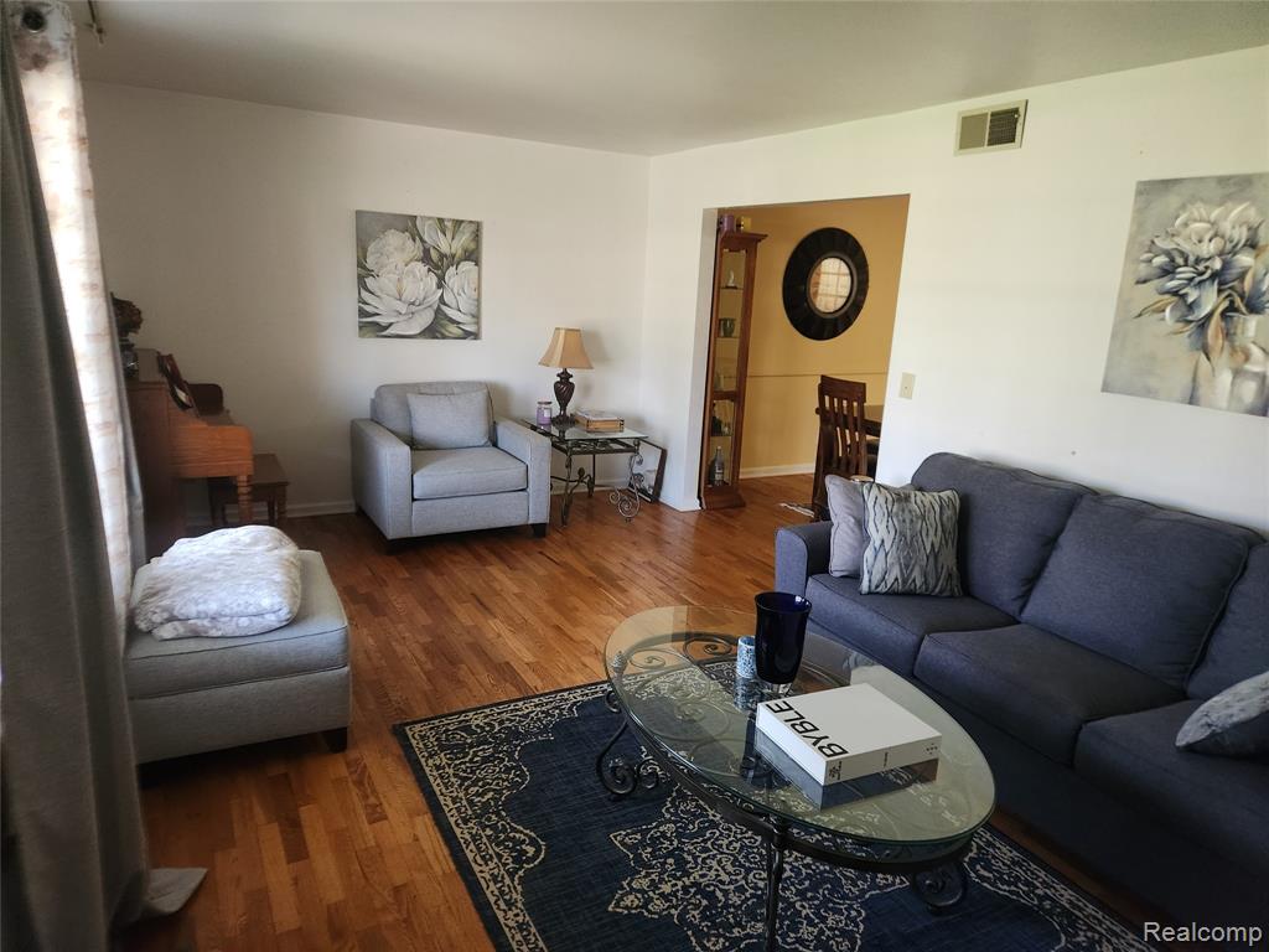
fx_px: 843
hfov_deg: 73.9
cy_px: 476
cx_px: 634
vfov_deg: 58.9
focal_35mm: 23
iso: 640
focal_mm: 5.4
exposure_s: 1/120
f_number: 1.8
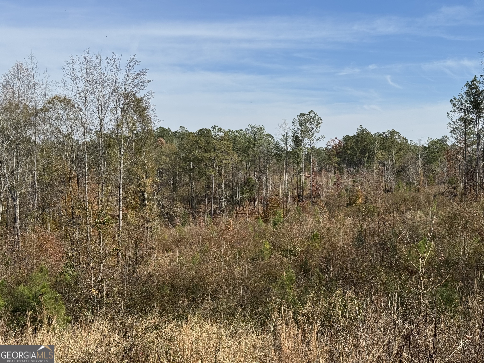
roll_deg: -0.4
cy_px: 182
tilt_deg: -1.6
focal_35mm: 48
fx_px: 671
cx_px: 242
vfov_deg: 30.3
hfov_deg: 39.7
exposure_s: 1/5376
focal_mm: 6.76
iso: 64
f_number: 1.78
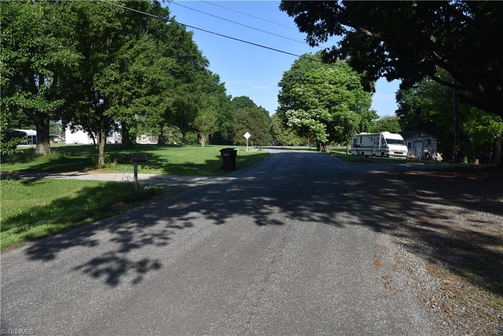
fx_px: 419
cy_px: 168
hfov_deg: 61.9
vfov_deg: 43.6
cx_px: 252
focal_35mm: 30
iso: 200
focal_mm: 30
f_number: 9
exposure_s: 1/320
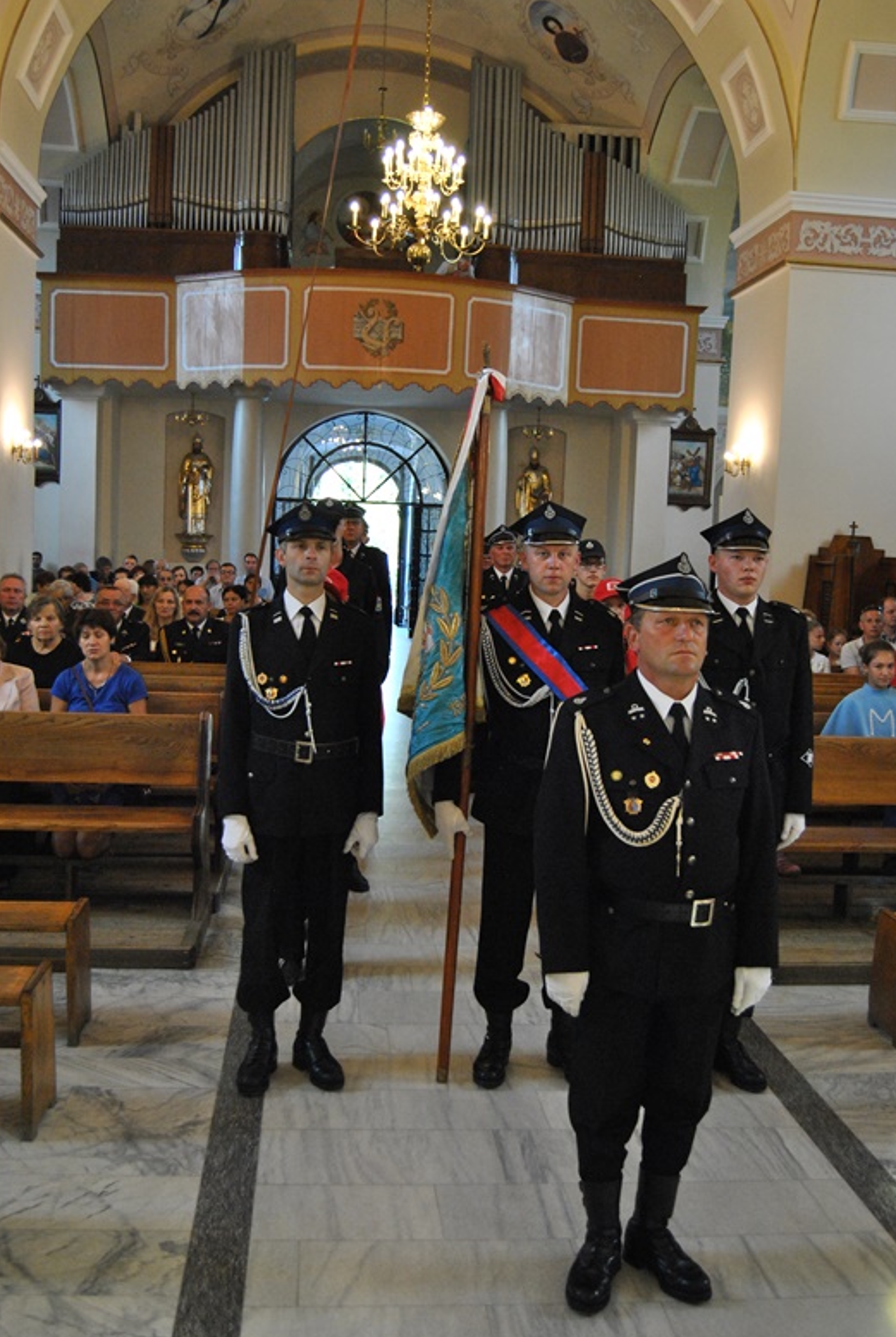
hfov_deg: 37.5
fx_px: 1320
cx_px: 447
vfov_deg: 53.7
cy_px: 659
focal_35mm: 36
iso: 800
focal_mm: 23
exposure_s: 1/50
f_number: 3.8
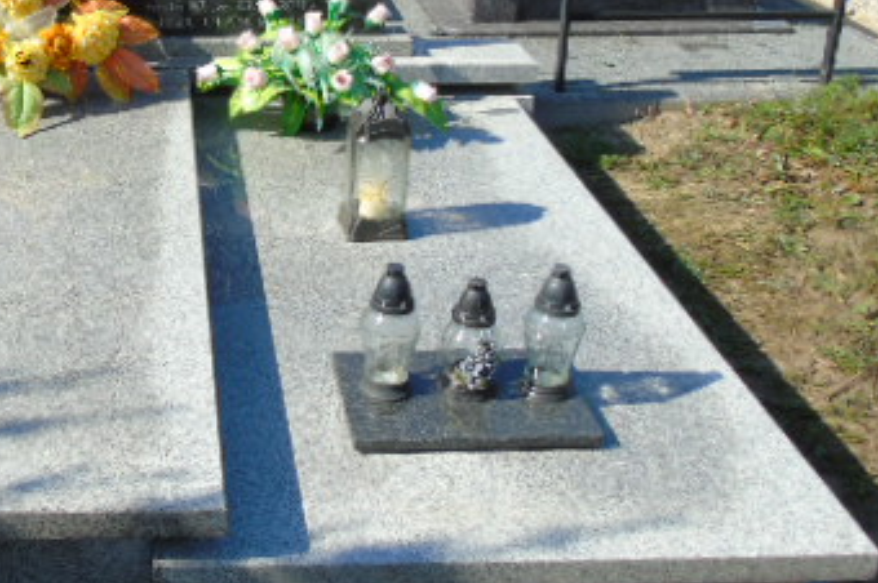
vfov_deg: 27.3
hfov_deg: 38.7
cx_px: 165
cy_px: 181
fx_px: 1194
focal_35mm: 49
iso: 80
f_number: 3.4
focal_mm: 4.4
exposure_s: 1/640
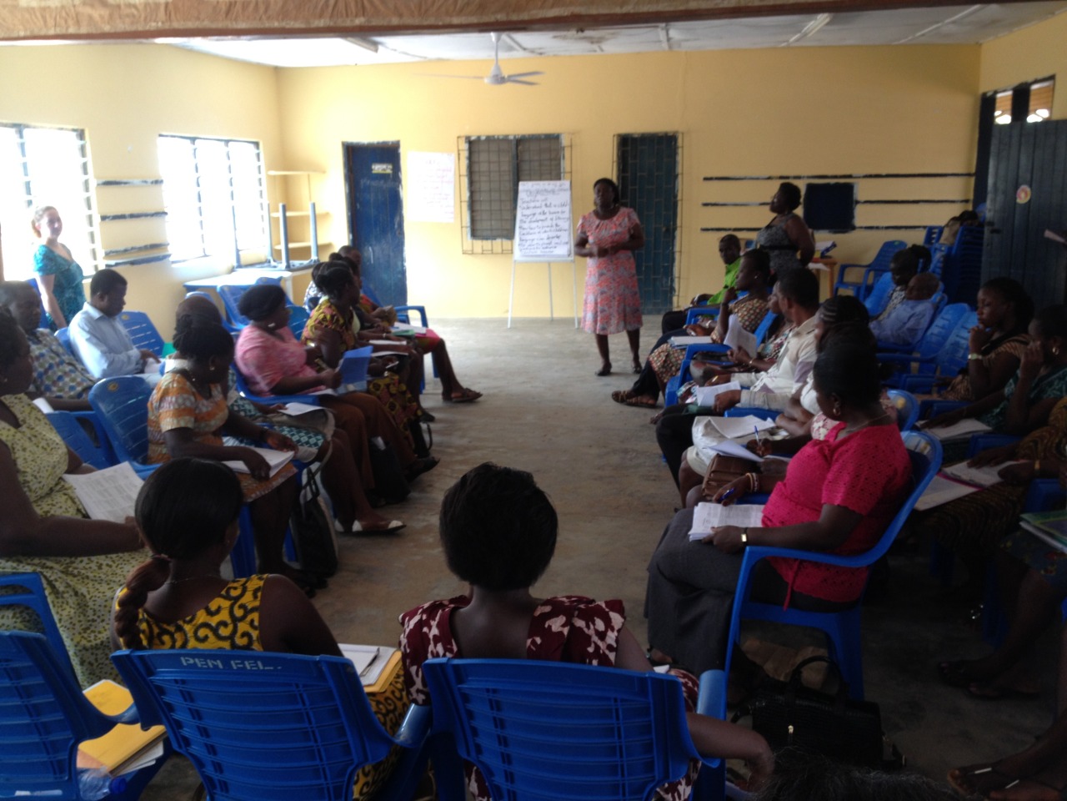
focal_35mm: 35
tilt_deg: -11.1
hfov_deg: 52.6
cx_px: 534
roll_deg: +1.3
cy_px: 400
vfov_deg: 40.7
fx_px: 1079
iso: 50
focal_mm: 4.28
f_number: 2.4
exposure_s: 1/30
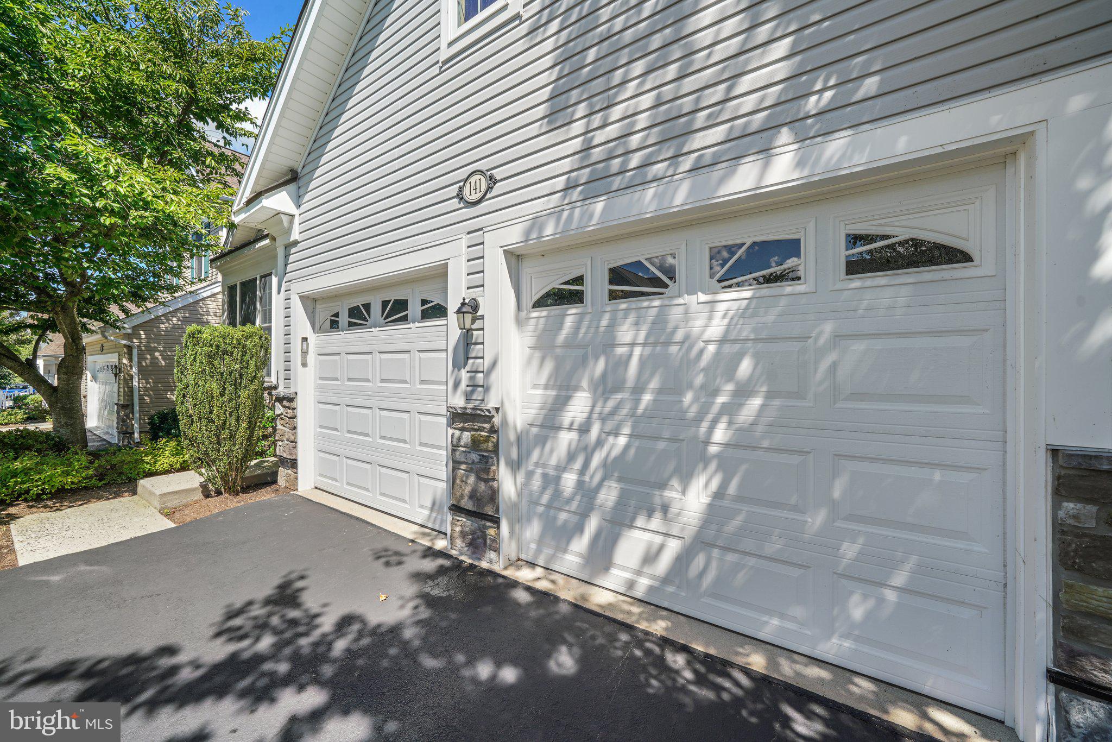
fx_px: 402
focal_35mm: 13
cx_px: 556
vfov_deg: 85.4
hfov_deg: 108.3
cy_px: 371
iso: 100
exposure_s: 1/100
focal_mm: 13
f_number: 7.1
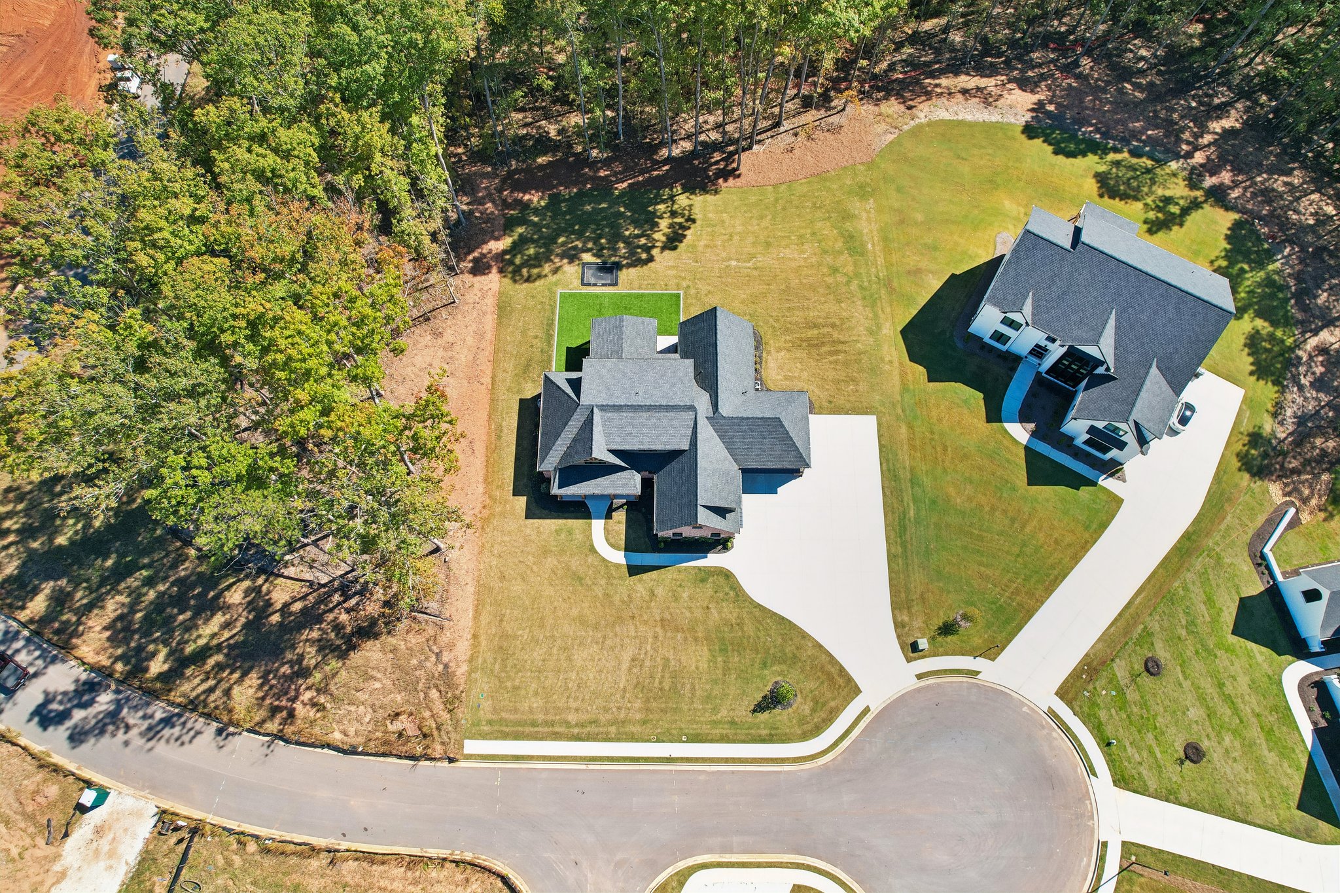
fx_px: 819
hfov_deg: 78.6
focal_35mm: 22
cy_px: 446
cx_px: 670
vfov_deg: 57.2
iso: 100
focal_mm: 8.4
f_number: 2.8
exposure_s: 1/640
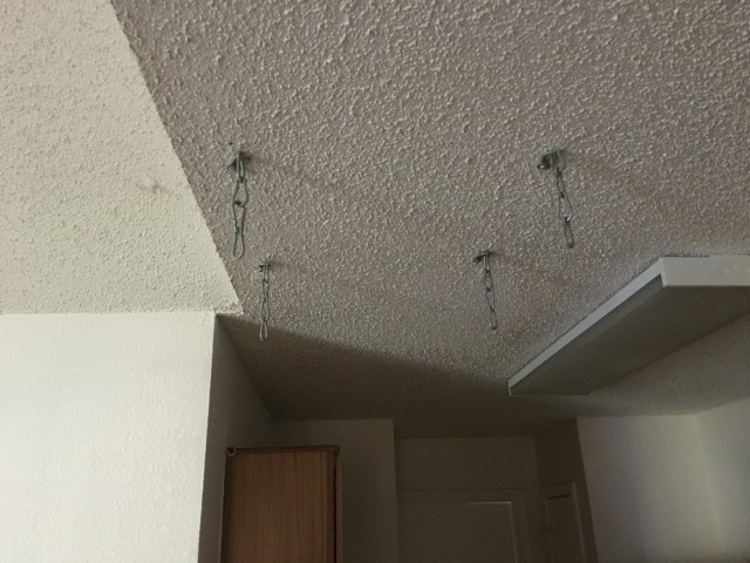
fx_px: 628
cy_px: 282
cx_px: 375
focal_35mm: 29
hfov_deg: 61.7
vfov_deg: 48.2
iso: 320
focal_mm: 4.15
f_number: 2.2
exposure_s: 1/15
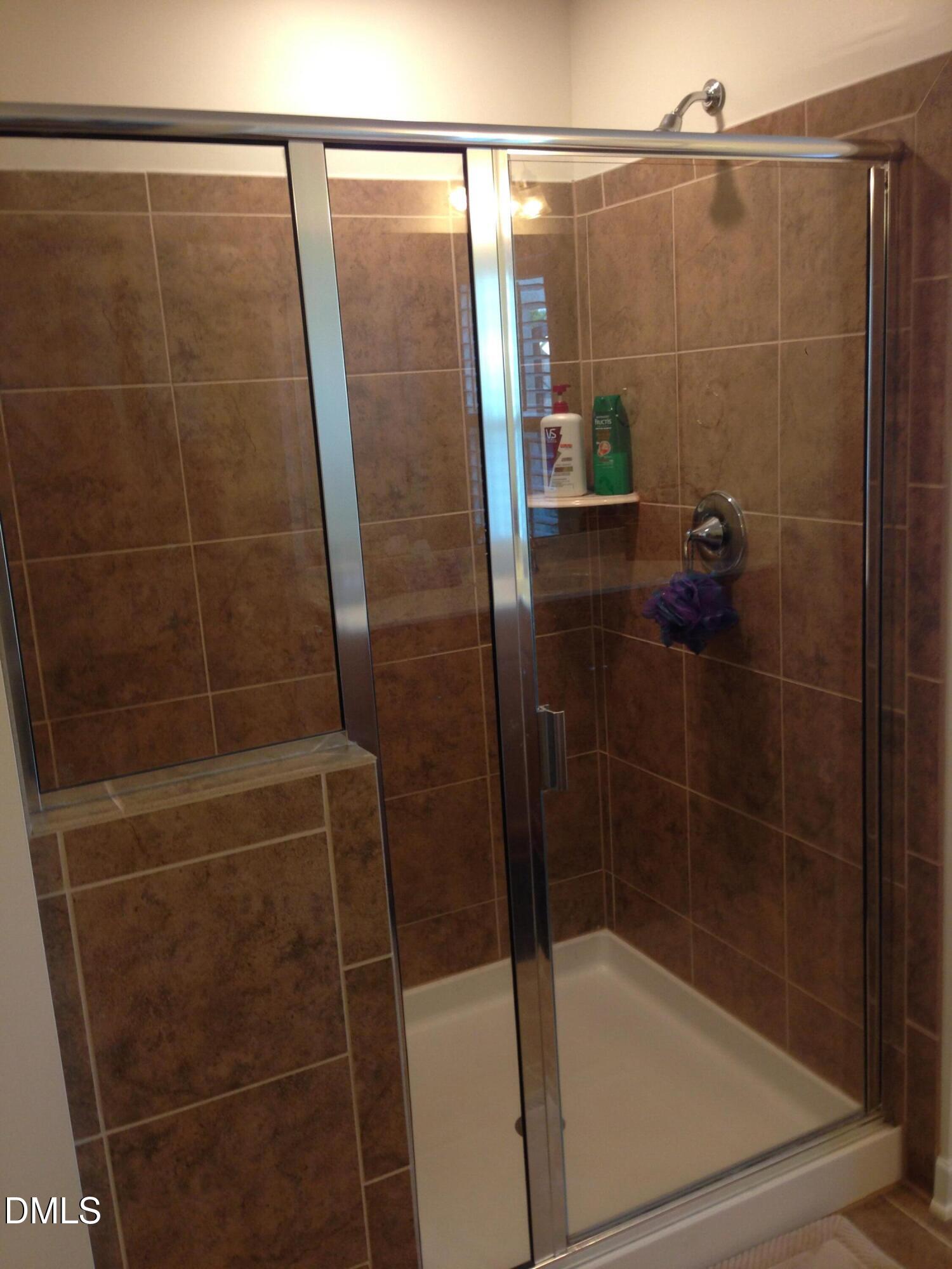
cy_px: 634
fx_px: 1210
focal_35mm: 33
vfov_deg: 55.4
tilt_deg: -7.4
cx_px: 476
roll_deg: +4.5
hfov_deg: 42.9
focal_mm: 4.12
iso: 80
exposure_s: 1/20
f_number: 2.4
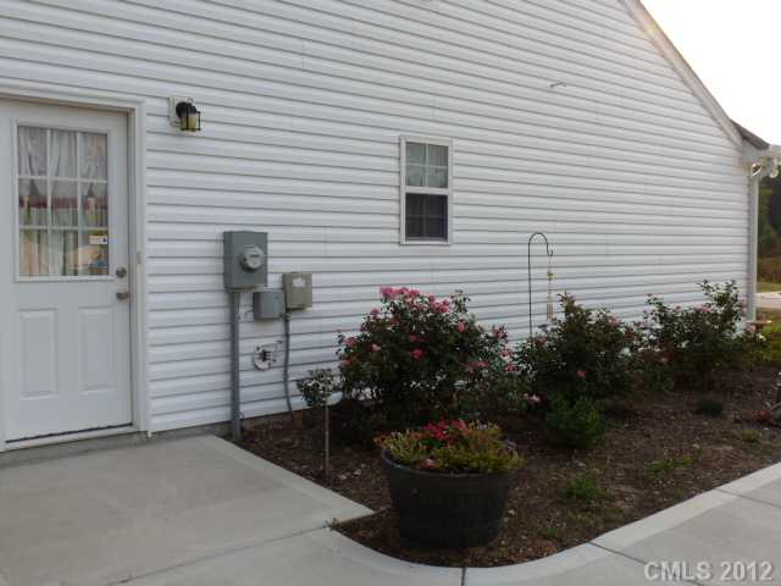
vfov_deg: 42.9
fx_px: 745
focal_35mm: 33
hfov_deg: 55.4
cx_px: 390
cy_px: 293
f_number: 4
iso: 100
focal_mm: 5.9
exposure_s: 1/320
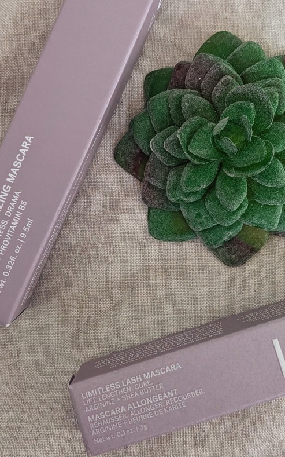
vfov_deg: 46.0
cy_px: 189
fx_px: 534
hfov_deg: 29.7
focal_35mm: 43
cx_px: 187
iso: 508
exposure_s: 1/120
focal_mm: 4.53
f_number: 1.7
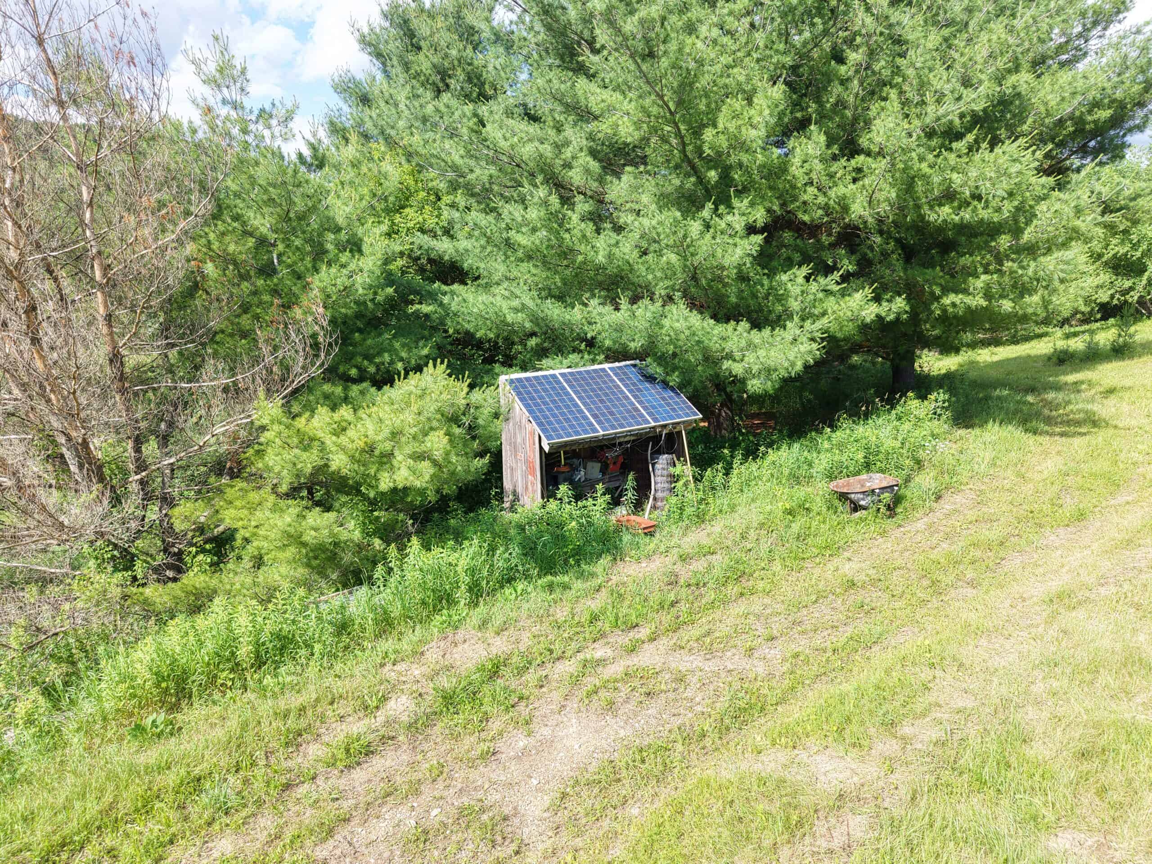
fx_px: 799
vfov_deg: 56.8
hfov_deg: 71.6
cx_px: 576
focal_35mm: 24
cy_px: 432
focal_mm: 8.67
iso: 170
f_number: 1.8
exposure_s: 1/1250
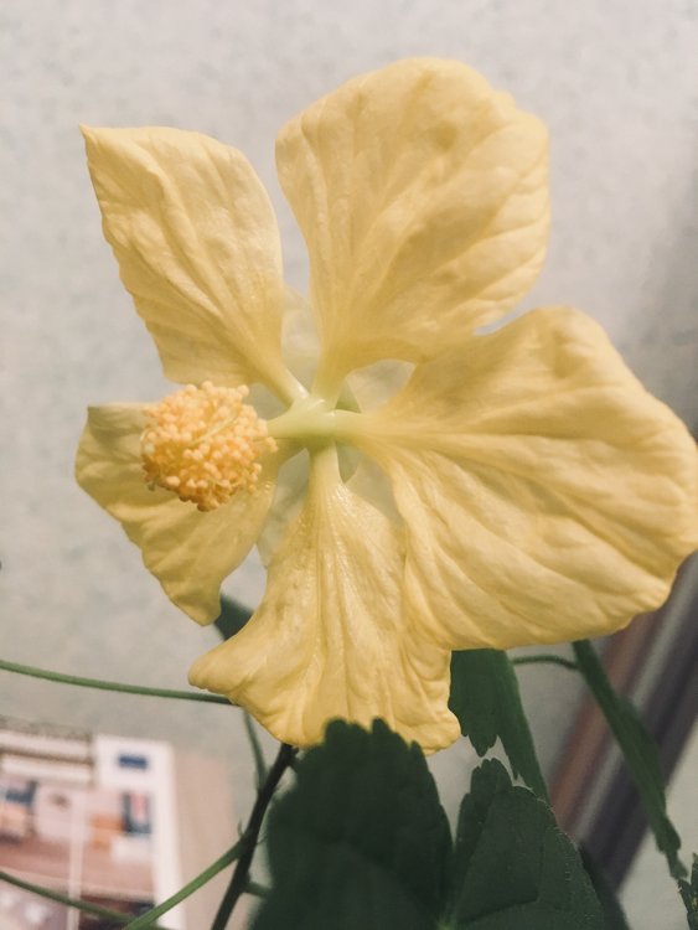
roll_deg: -19.7
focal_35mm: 29
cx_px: 349
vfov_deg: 61.6
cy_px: 465
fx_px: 779
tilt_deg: -8.6
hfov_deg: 48.3
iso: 200
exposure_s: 1/25
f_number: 2.2
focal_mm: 4.15
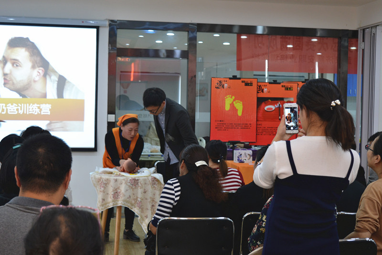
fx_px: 668
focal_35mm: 63
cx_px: 191
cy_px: 128
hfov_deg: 31.9
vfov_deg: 21.6
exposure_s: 1/15
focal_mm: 42
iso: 400
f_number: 5
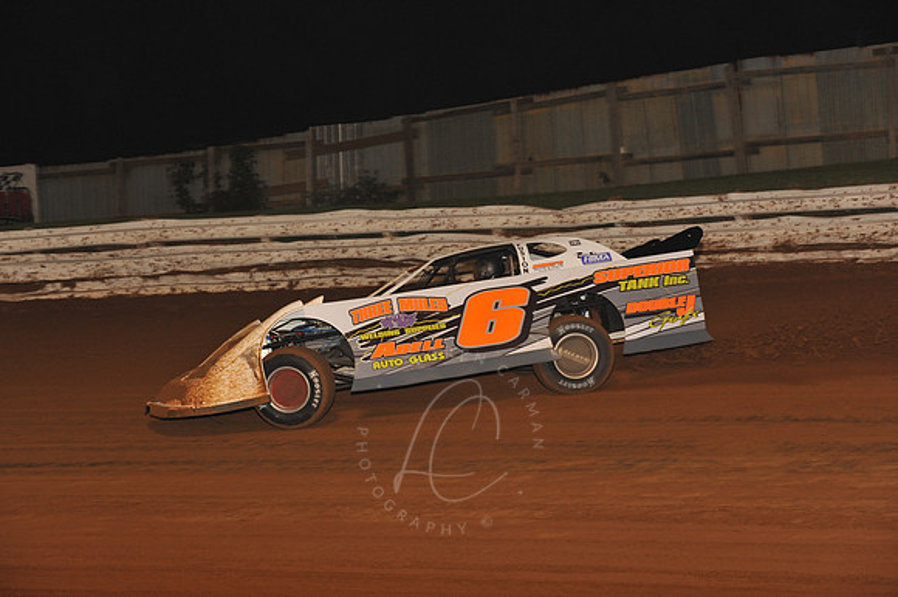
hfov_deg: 19.5
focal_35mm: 105
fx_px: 2618
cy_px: 298
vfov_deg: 13.0
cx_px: 449
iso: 1250
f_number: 6.3
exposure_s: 1/320
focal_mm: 105
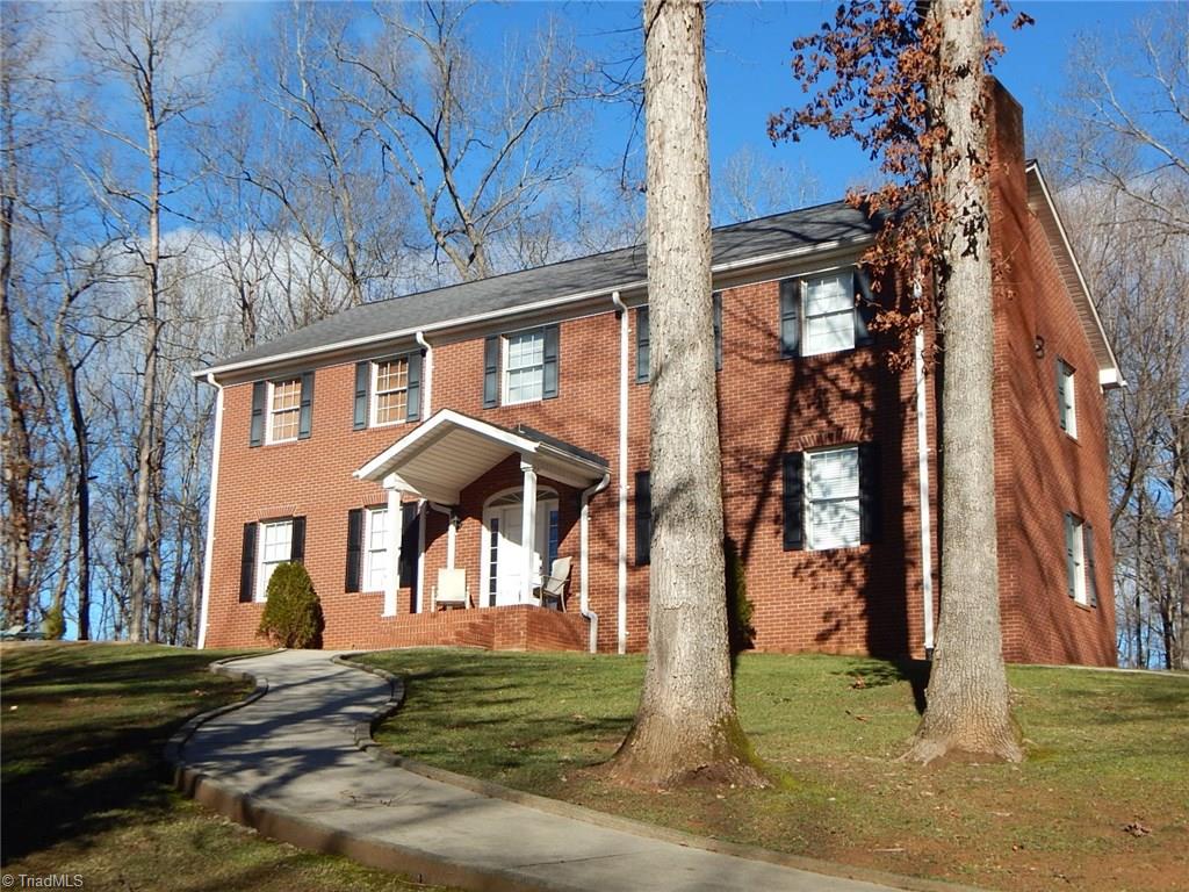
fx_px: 1649
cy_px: 446
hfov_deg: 39.7
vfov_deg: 30.3
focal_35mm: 48
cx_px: 594
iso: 125
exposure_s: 1/1250
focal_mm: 8.6
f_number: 3.7
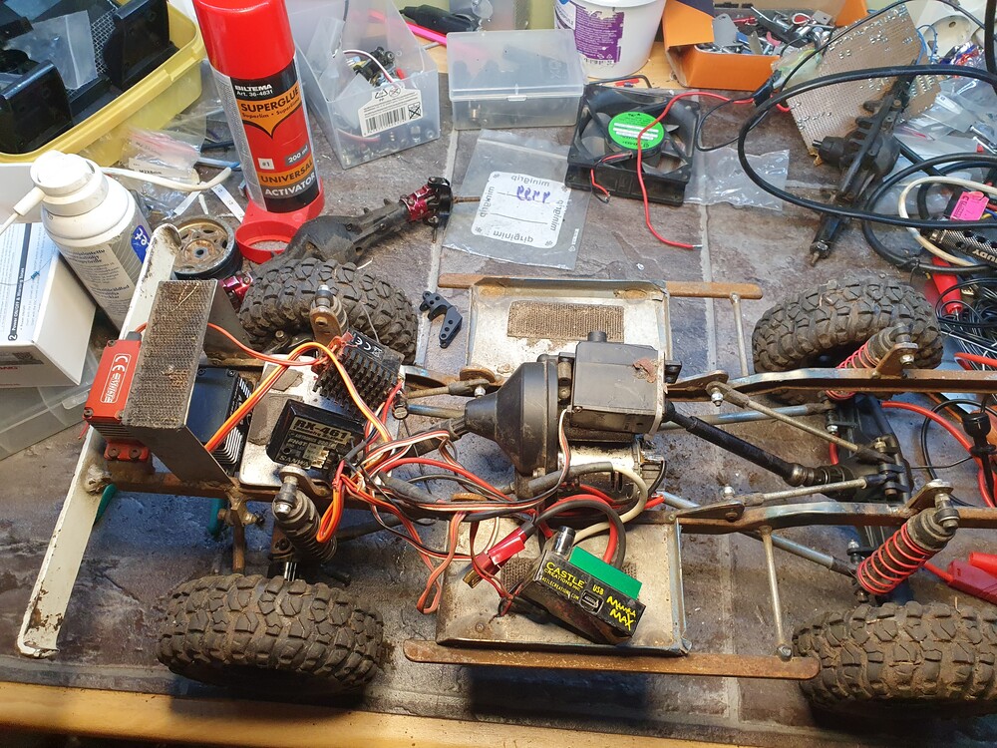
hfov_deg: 67.3
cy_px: 374
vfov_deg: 53.1
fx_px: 749
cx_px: 498
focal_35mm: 26
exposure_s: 1/50
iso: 250
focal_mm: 4.32
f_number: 2.4
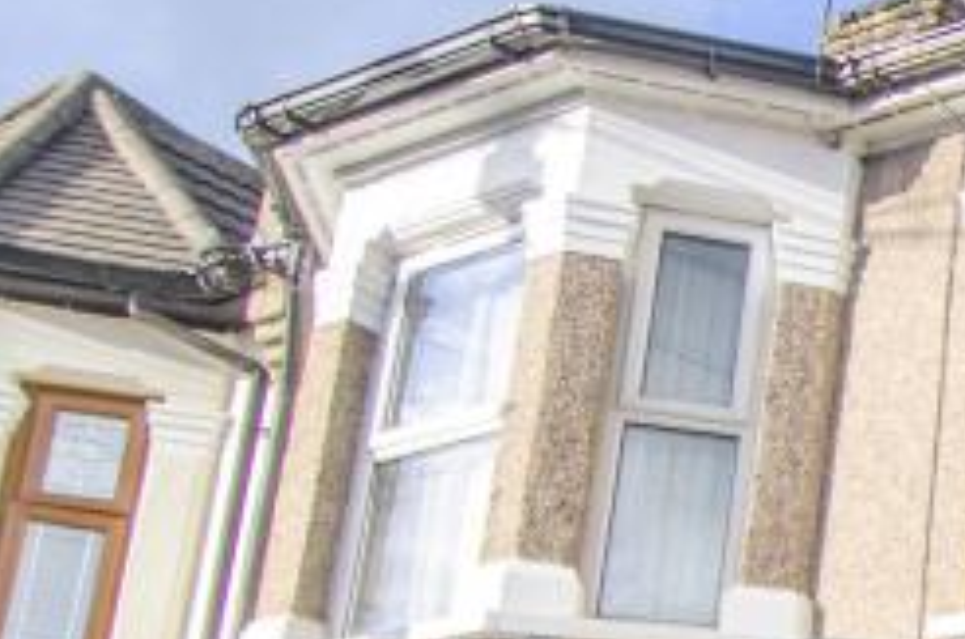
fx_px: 2006
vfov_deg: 17.2
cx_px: 1808
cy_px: 800
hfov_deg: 19.2
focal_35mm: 75
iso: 200
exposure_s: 1/160
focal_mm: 12
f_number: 5.6
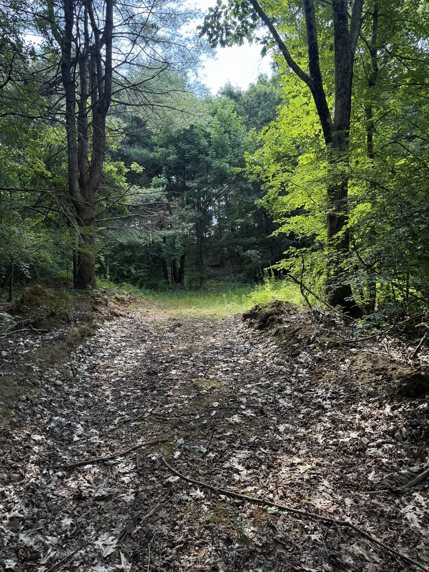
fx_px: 397
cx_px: 214
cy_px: 286
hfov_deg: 56.8
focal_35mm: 24
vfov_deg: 71.6
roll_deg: +4.8
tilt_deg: +6.8
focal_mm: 6.76
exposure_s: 1/254
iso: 100
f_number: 1.78
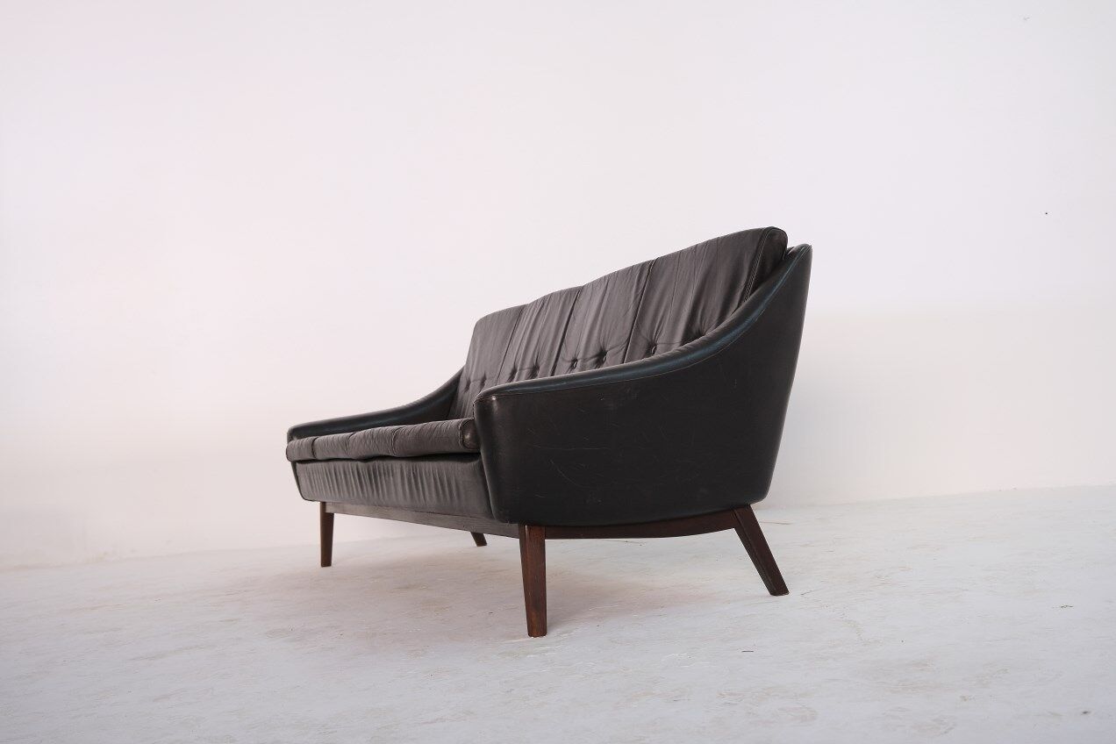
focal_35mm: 37
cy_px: 372
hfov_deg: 51.9
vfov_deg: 35.9
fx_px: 1147
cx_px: 558
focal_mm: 24.7
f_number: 4
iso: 640
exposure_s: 1/38
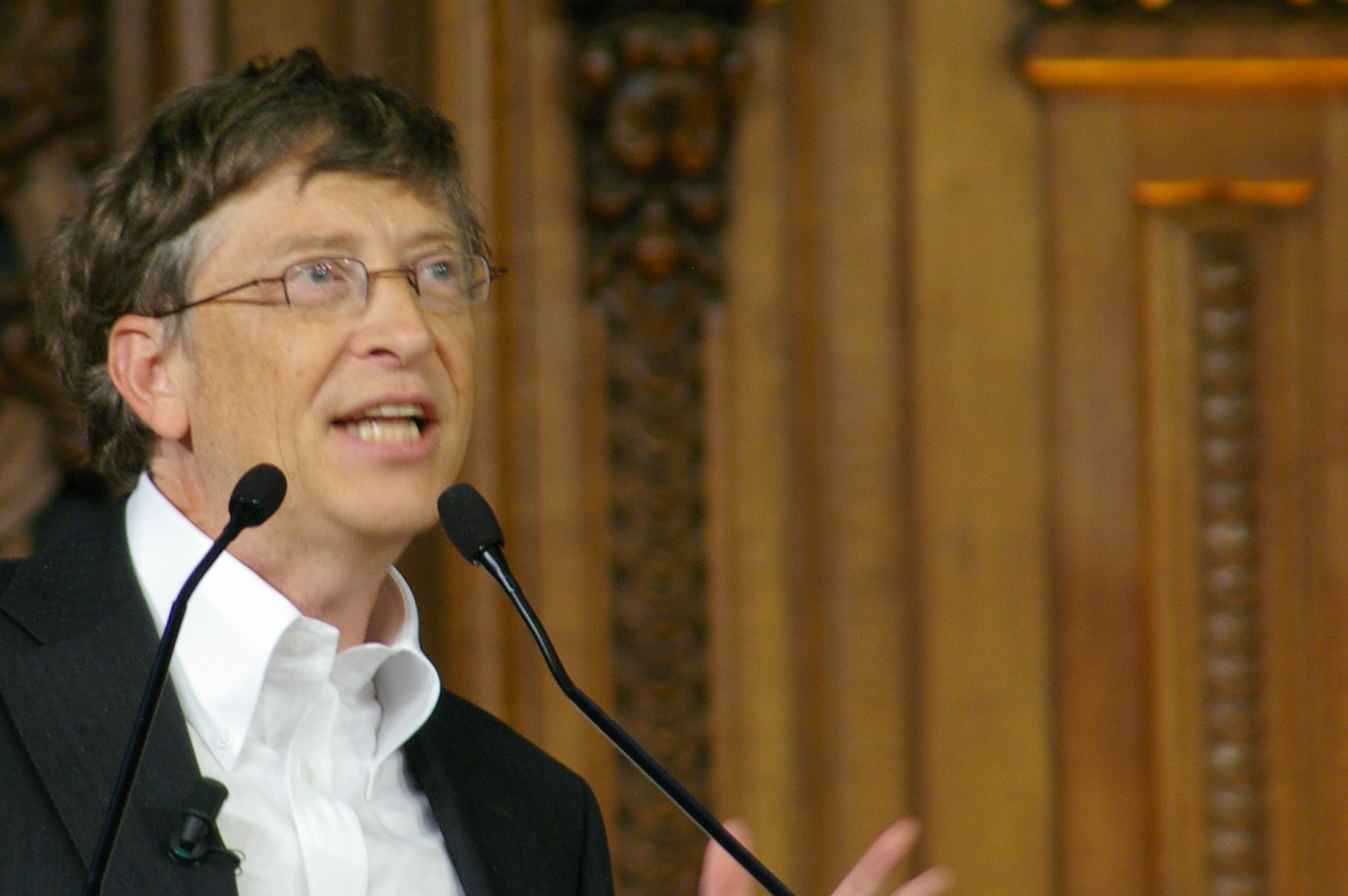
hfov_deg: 2.8
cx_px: 362
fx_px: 27492
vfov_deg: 1.9
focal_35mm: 735
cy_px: 433
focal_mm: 300
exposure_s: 1/45
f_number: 6.7
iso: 800
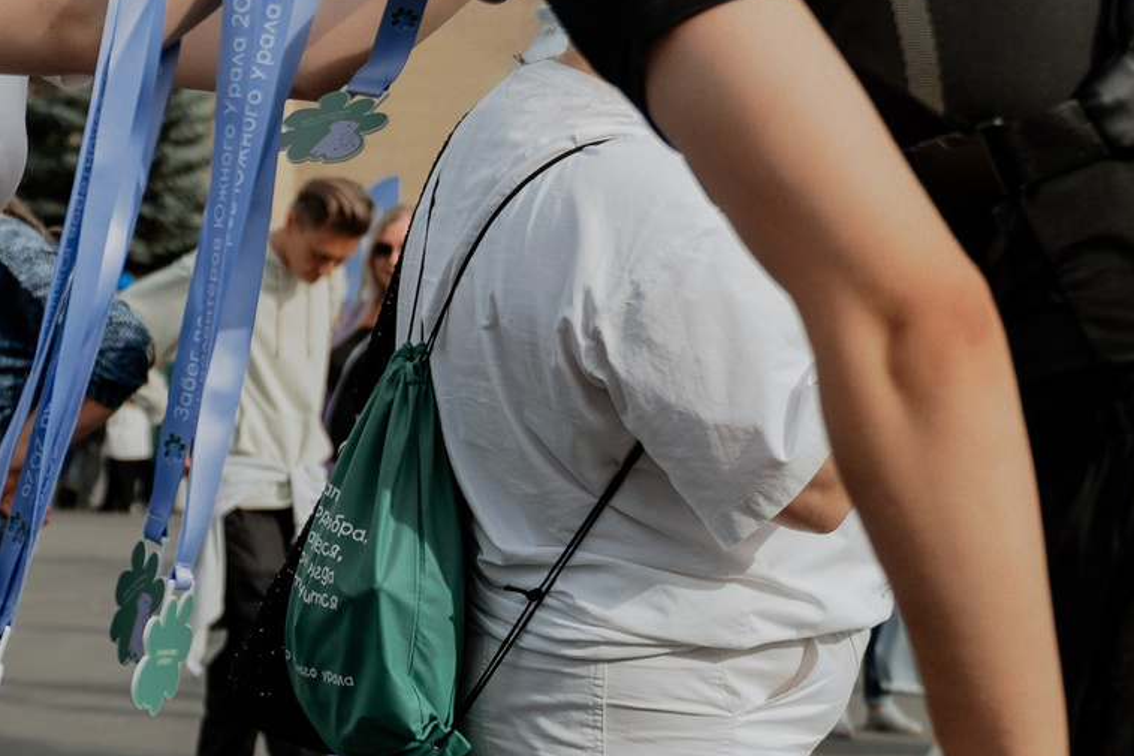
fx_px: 3086
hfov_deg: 20.0
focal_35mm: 98
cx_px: -73
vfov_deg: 13.9
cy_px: 490
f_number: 2.8
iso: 250
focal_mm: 28
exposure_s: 1/2500
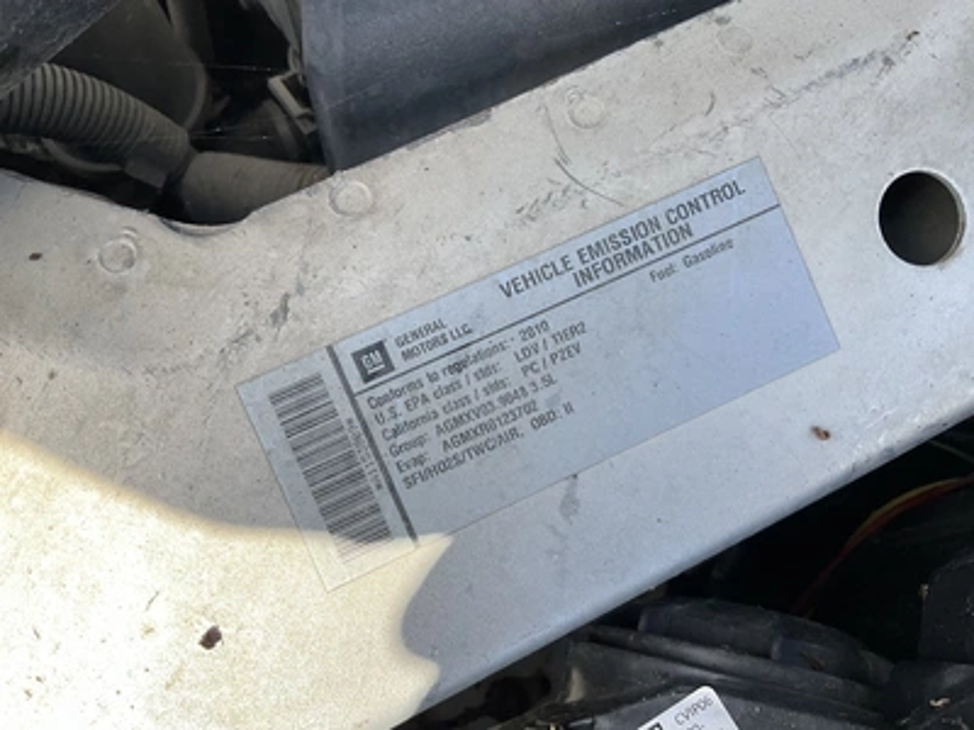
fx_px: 816
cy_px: 365
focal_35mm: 29
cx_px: 487
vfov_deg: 48.2
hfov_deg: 61.7
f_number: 1.8
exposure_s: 1/302
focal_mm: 3
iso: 25
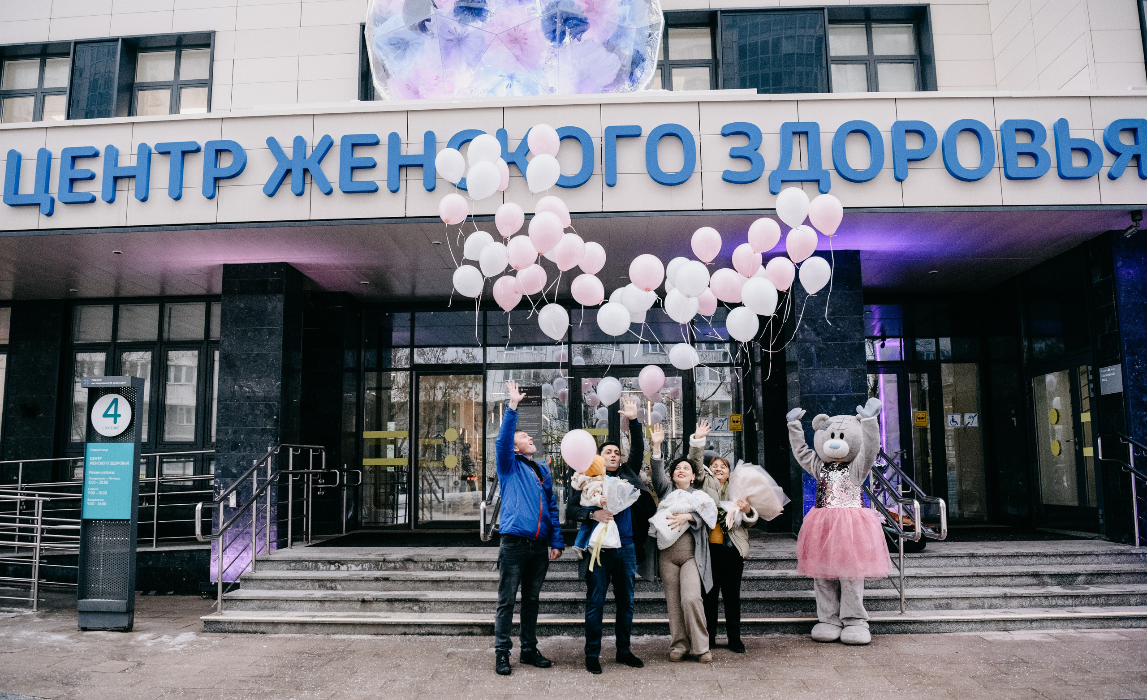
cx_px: 557
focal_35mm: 26
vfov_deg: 47.3
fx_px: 798
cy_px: 382
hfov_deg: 71.4
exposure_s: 1/800
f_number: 4.5
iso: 2000
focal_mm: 24
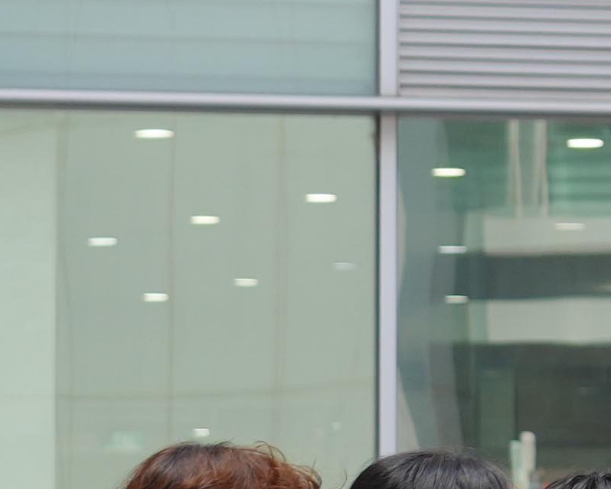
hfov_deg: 5.0
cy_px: -28
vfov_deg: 4.1
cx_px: 1181
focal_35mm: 379
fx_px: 6856
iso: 125
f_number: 4
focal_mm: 46
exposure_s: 1/160
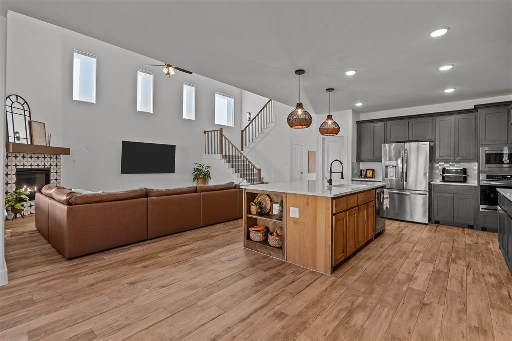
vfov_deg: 73.7
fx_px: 227
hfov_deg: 96.8
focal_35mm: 16
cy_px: 170
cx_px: 256
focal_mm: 16
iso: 400
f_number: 8
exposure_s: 1/15
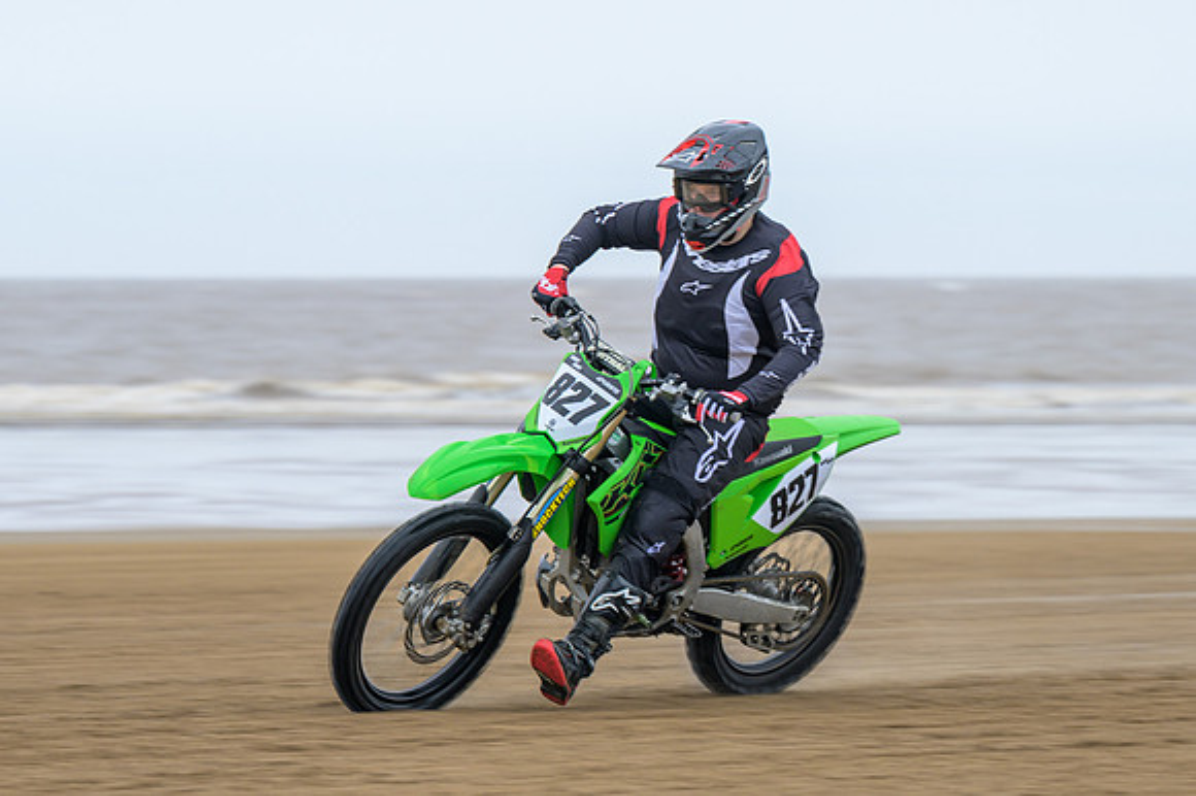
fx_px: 6440
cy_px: 437
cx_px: 542
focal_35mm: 194
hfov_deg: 10.6
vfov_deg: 7.1
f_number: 4
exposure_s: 1/250
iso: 160
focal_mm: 104
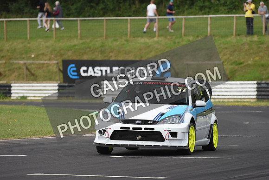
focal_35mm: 400
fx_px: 2989
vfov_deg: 3.4
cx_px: 134
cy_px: 90
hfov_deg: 5.2
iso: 1600
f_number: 6.3
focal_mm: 400
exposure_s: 1/1000
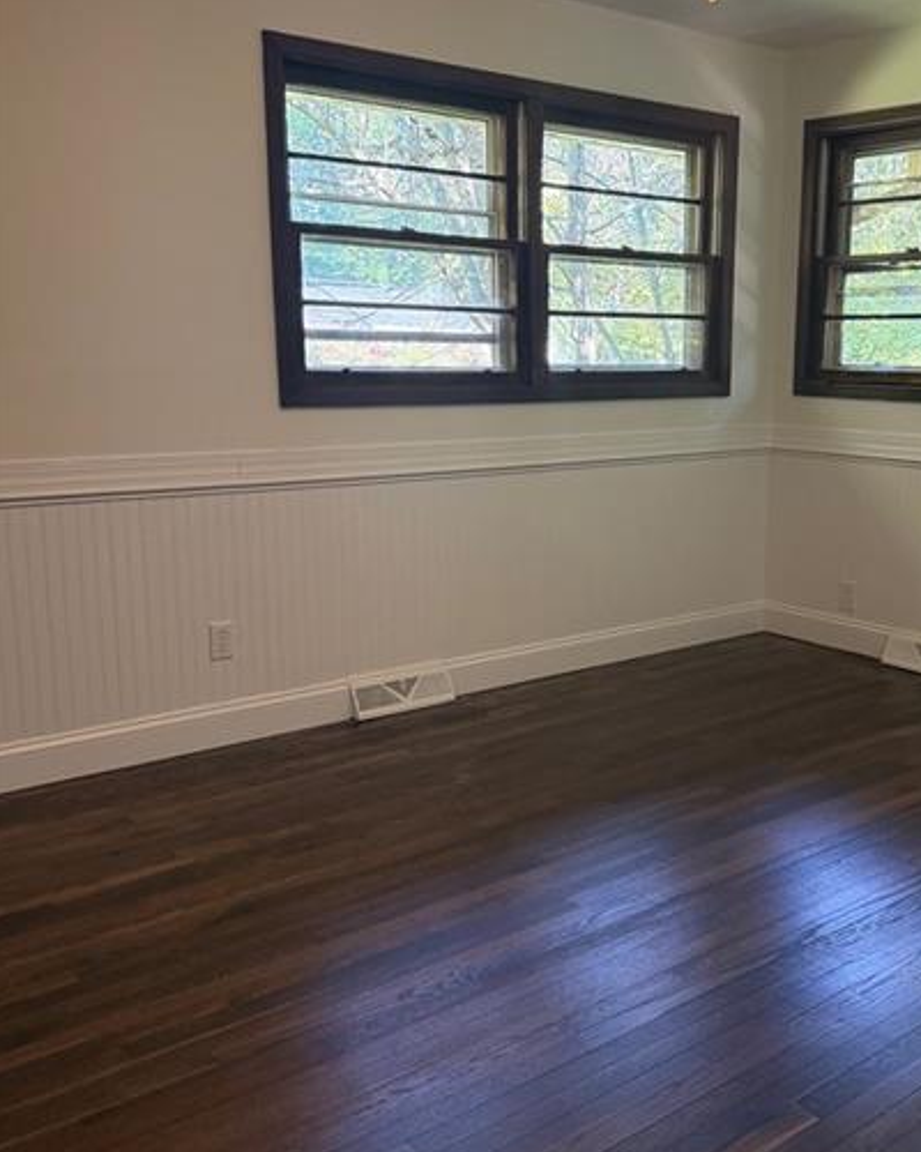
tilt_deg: -13.0
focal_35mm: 36
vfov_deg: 50.2
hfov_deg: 40.3
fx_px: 1227
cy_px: 617
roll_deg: +0.2
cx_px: 654
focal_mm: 6.76
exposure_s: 1/60
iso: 320
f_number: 1.78
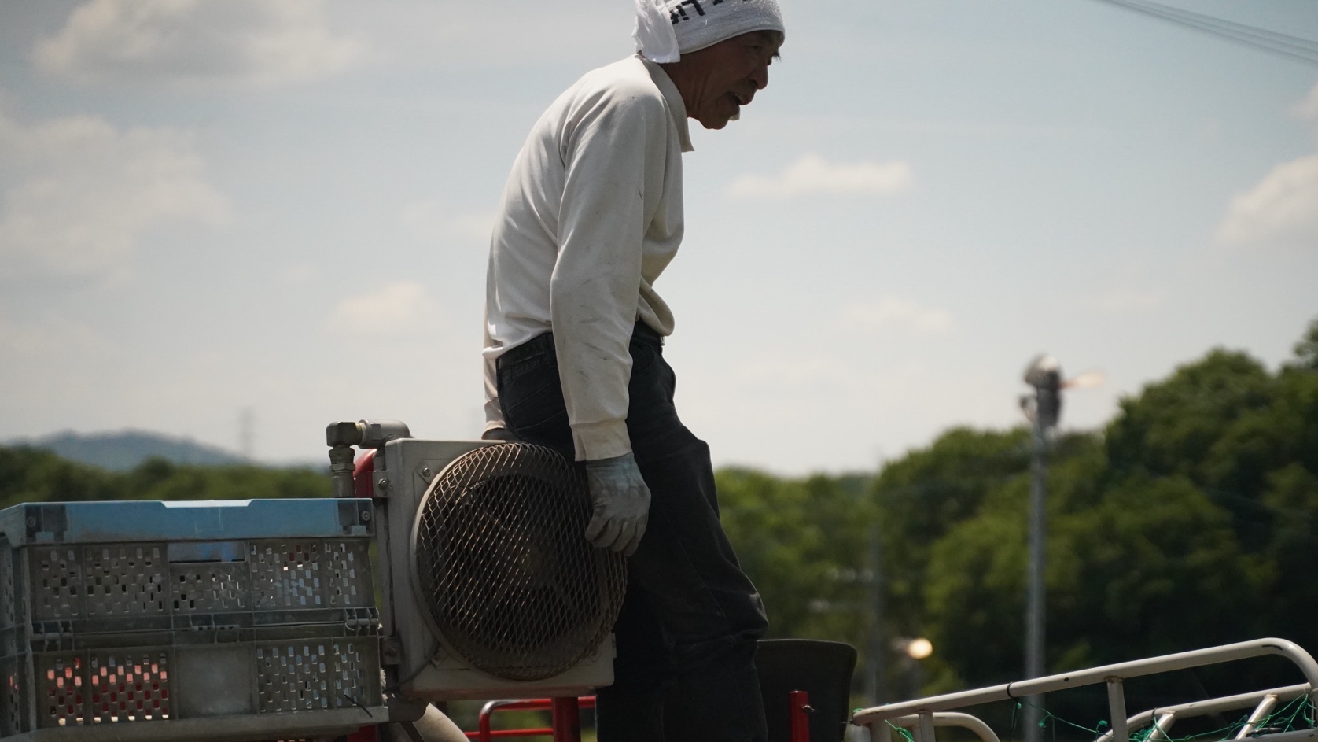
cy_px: 374
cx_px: 732
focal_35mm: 90
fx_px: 3146
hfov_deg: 23.7
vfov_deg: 13.4
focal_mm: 75
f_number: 2.8
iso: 6400
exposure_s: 1/6400
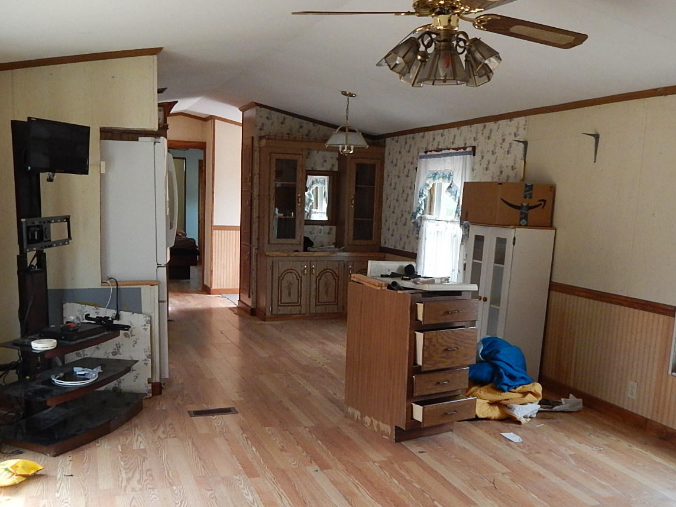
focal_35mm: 35
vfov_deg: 40.5
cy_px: 309
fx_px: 683
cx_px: 310
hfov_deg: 52.6
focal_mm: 4.5
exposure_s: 1/80
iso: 400
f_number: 3.1
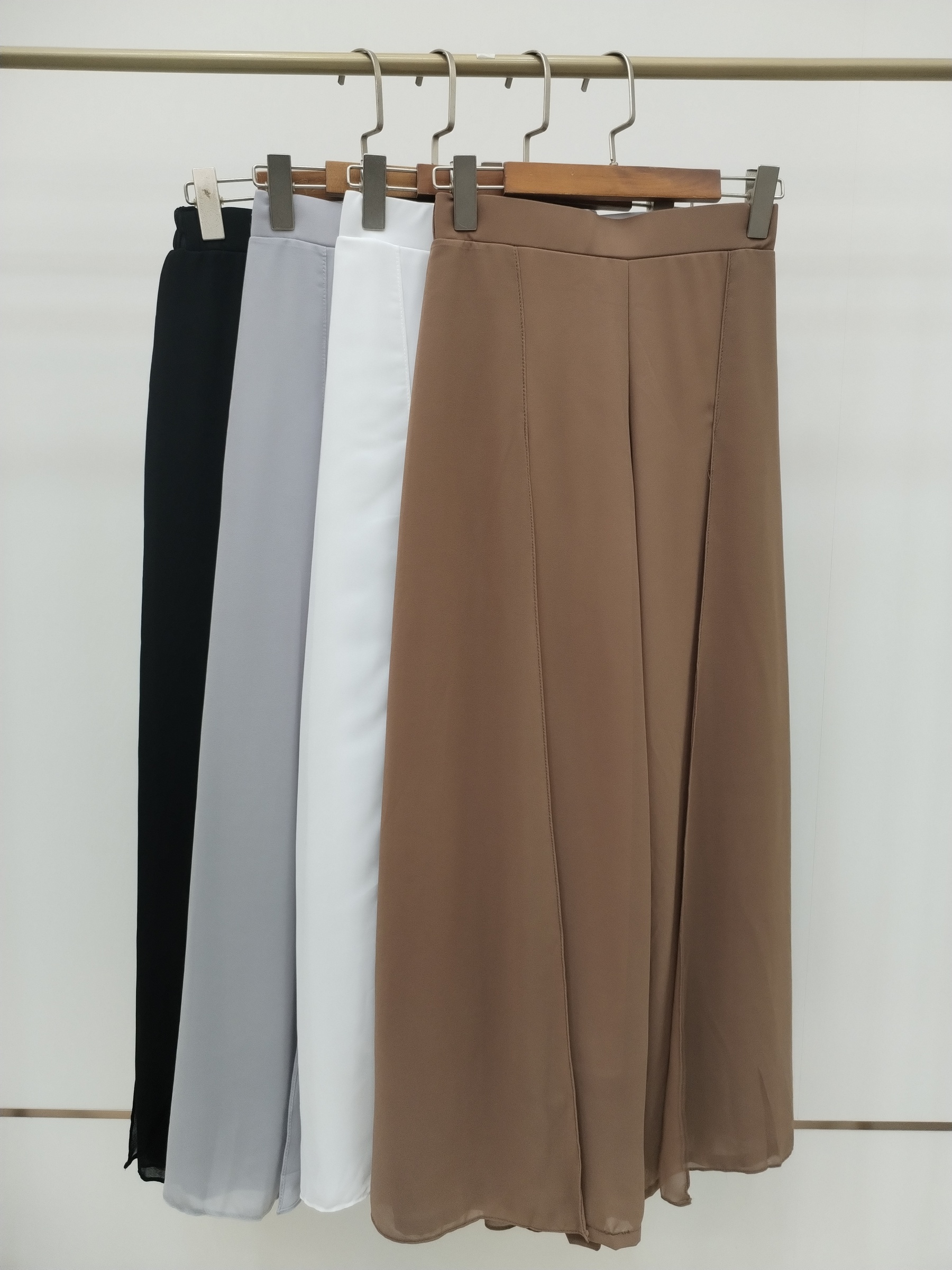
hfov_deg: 48.2
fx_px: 1063
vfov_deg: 61.7
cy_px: 635
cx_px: 476
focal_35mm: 29
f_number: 1.8
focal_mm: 4.75
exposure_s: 1/100
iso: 263
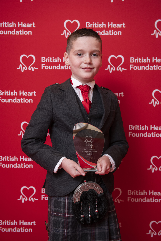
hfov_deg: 24.6
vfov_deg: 36.2
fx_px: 369
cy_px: 120
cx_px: 80
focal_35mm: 55
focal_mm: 55
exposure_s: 1/125
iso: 1000
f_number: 4
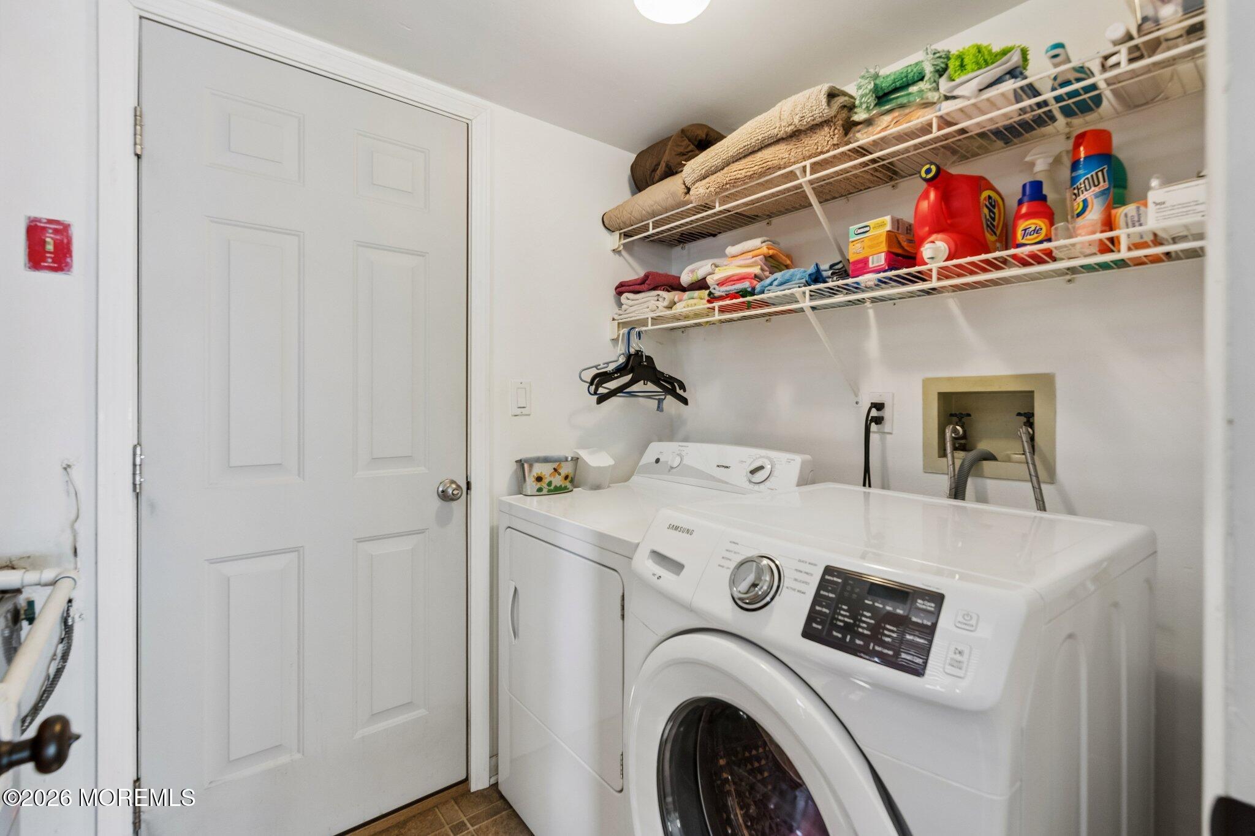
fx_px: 523
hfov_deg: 100.4
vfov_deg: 77.3
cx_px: 628
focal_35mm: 15
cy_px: 418
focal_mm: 15
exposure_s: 1/30
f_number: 7.1
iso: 800
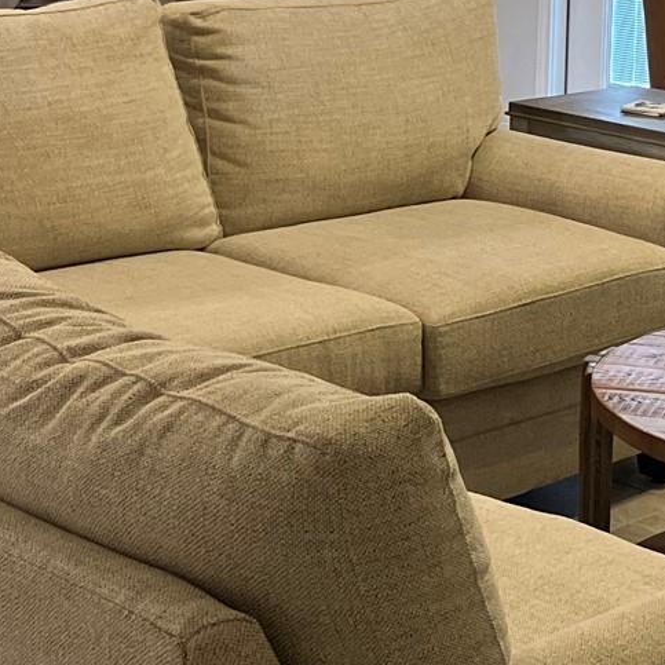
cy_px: 191
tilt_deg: -10.9
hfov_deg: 16.2
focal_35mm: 105
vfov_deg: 16.5
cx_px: 675
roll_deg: -2.5
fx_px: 2282
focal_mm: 3.99
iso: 250
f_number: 1.8
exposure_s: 1/60
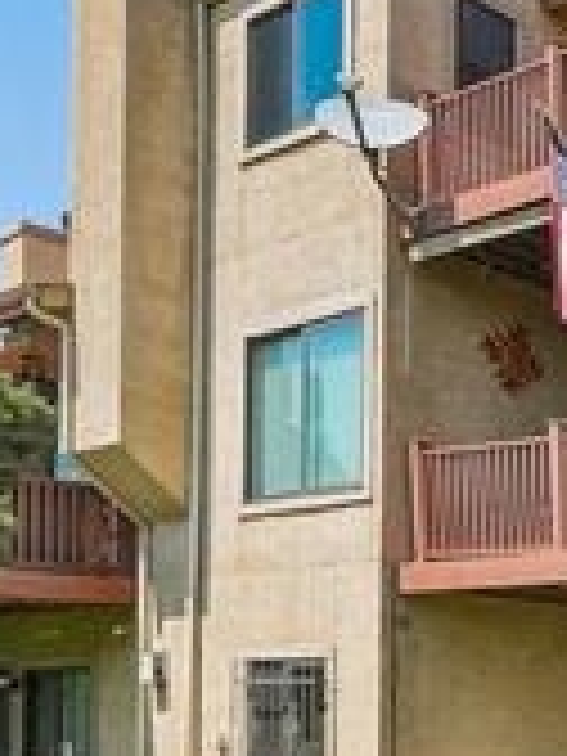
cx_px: 990
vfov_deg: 34.3
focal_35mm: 55
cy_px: 549
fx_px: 1201
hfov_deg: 20.1
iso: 800
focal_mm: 10
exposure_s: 1/4000
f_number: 8
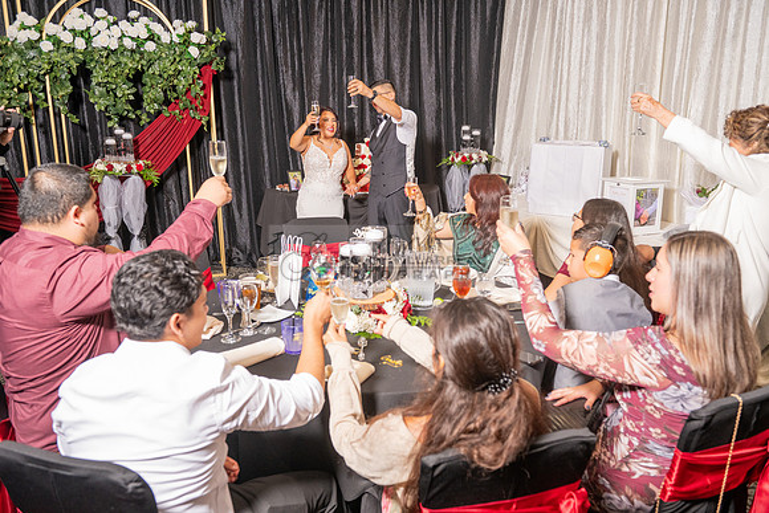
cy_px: 256
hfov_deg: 63.6
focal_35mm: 29
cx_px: 384
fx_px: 620
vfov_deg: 45.0
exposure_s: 1/200
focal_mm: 29
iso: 800
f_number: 4.5
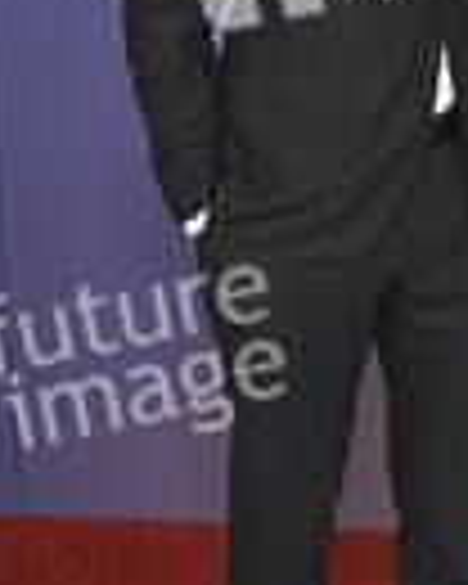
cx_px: 544
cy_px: 148
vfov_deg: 14.7
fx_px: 2251
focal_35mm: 130
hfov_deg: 11.7
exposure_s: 1/320
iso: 2000
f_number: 4
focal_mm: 45
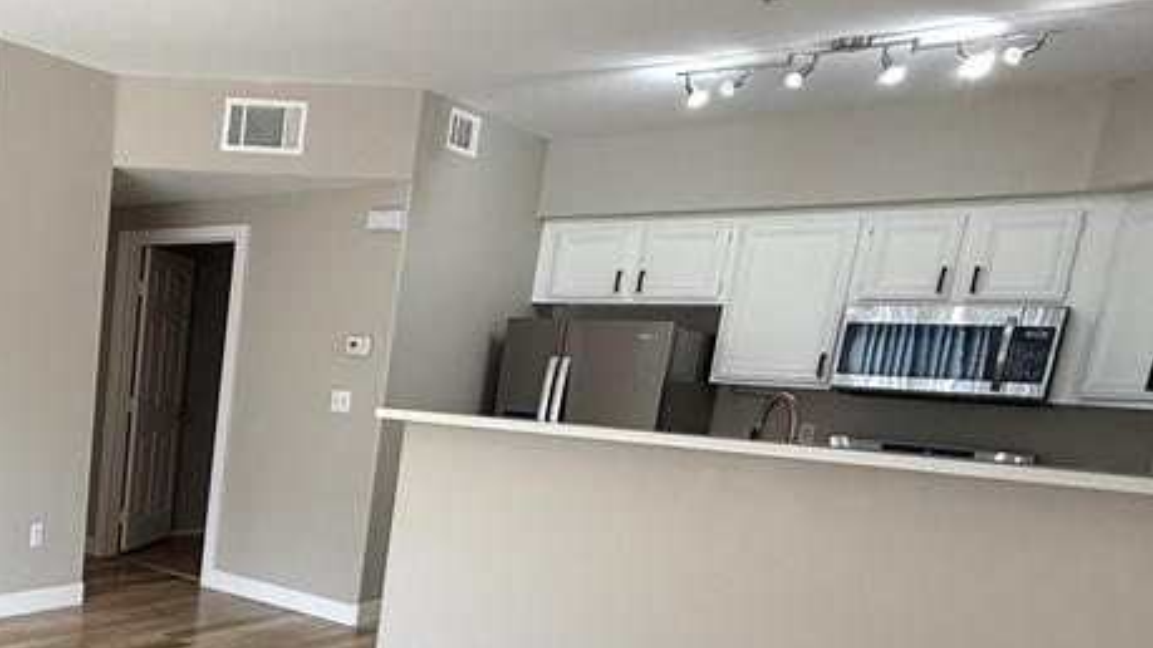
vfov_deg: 33.2
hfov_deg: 48.9
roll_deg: -5.2
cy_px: 553
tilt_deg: -9.1
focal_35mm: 34
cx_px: 30
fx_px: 1039
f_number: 2.2
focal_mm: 2.22
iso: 80
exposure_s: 1/99
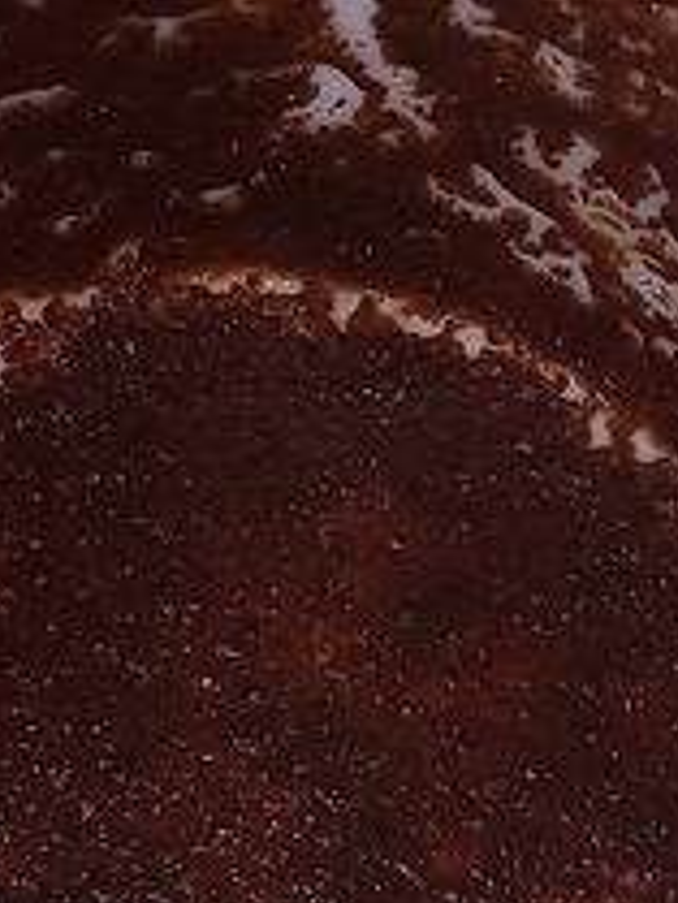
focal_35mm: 119
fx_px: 3105
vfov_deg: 16.5
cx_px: 328
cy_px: 527
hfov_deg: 12.5
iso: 25
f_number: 1.8
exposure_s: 1/100
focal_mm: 4
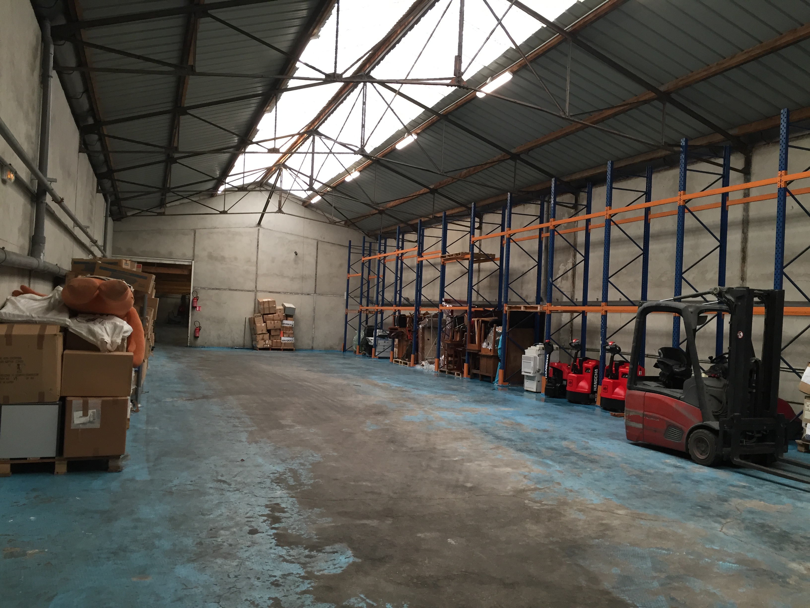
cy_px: 304
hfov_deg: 61.7
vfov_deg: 48.2
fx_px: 679
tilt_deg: +1.1
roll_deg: -2.6
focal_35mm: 29
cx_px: 405
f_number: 2.2
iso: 50
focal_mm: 4.15
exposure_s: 1/33
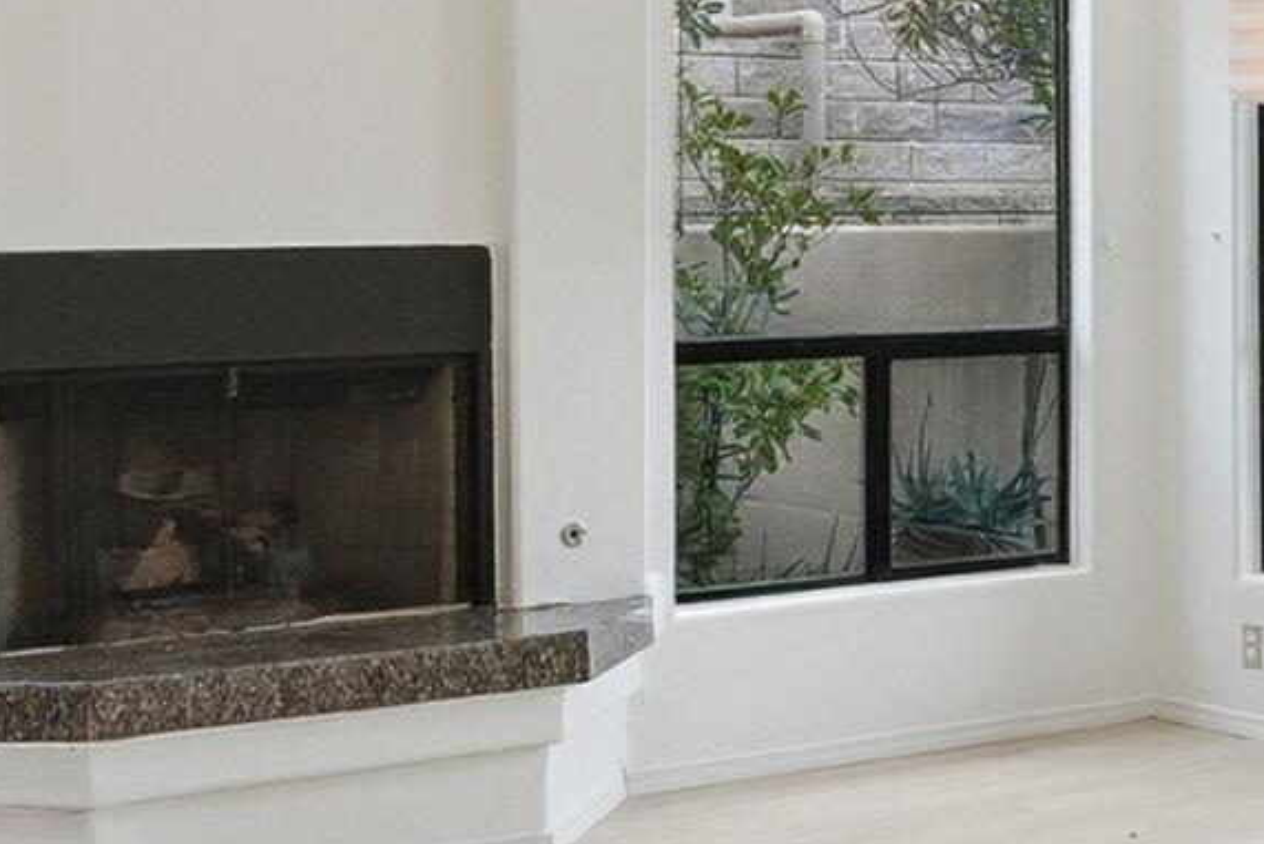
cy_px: 173
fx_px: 3042
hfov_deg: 22.7
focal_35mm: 87
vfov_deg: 15.7
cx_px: 1220
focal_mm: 16.5
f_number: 9
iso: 100
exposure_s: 1/160
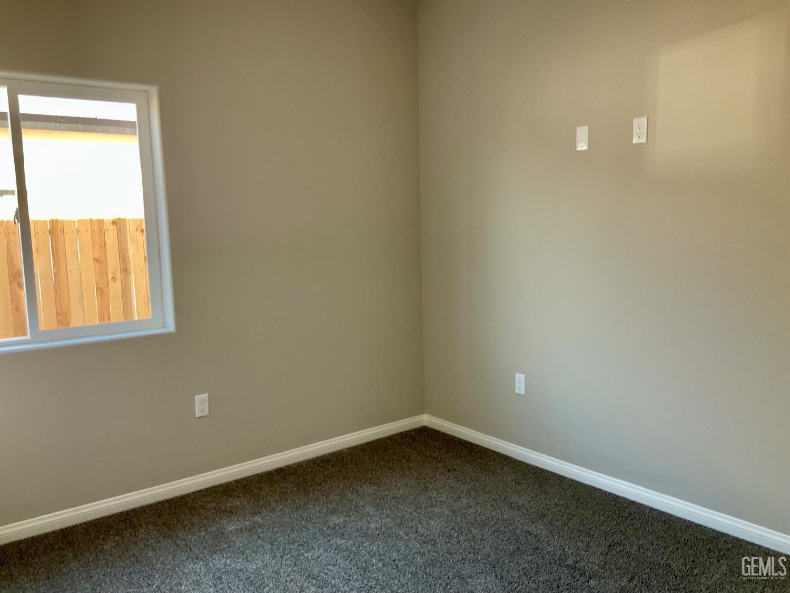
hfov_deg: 61.7
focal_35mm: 29
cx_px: 395
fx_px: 662
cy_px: 296
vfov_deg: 48.2
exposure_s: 1/60
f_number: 1.8
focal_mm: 3
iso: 64
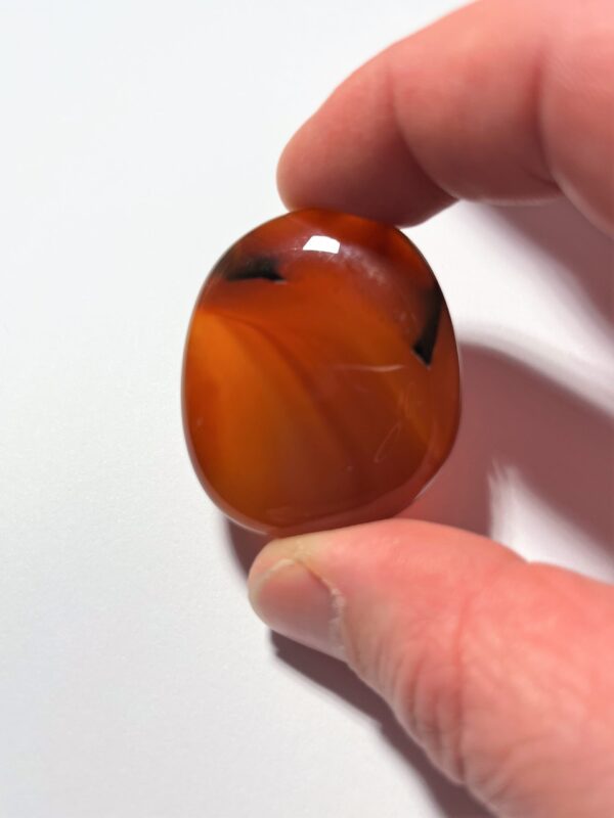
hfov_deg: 53.1
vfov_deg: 67.3
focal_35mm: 26
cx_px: 307
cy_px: 409
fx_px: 615
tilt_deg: -60.3
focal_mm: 5.1
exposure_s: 1/100
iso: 40
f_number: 1.6
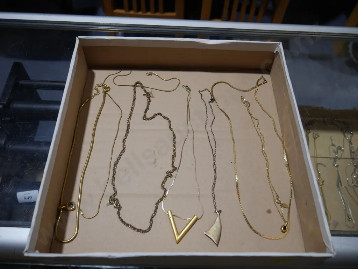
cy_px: 134
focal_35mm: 28
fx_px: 290
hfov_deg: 63.4
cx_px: 179
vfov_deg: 49.8
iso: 200
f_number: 3.5
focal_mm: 14
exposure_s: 1/125
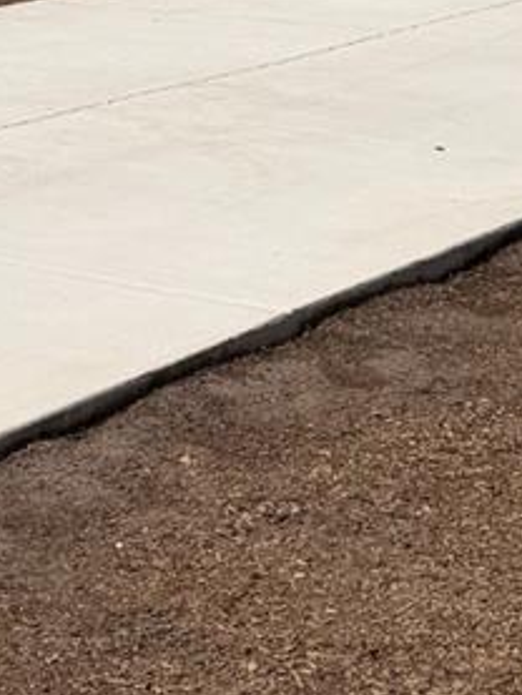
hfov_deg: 11.3
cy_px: -182
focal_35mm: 130
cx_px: 34
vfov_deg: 14.6
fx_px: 2612
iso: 80
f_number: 1.78
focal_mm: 6.76
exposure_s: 1/5714
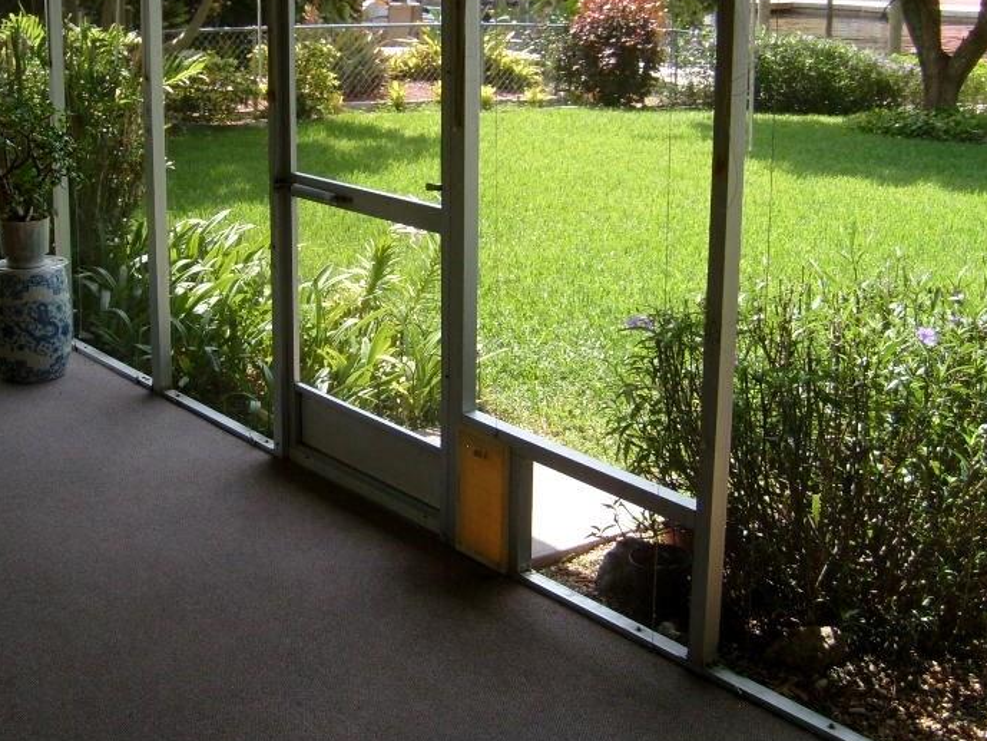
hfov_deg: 36.5
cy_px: 229
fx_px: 1483
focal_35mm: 52
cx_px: 337
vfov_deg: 27.8
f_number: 2.8
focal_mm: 5.8
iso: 80
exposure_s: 1/250
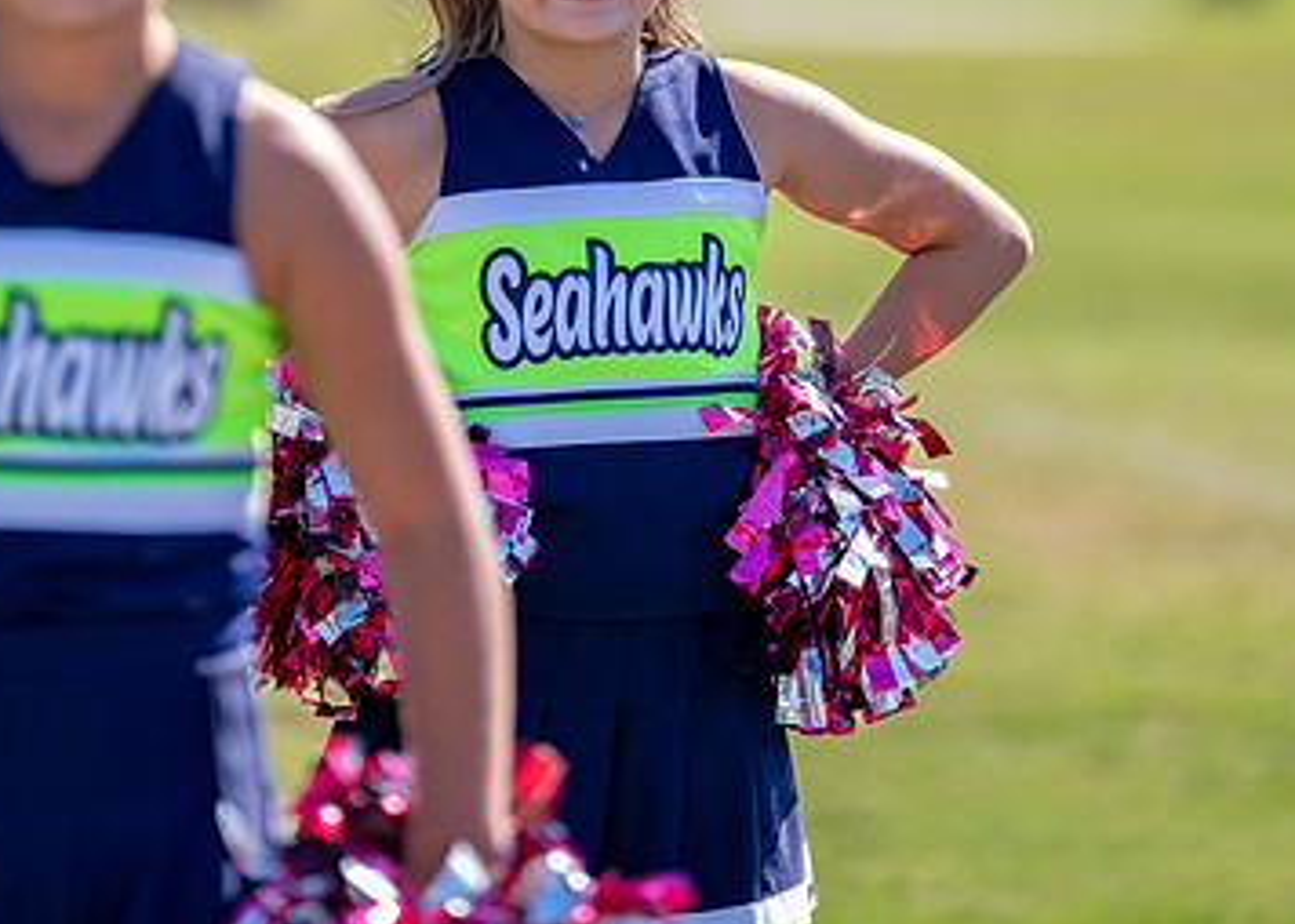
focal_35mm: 416
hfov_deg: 4.8
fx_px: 15294
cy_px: 105
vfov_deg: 3.5
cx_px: 579
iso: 200
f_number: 2.8
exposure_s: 1/2000
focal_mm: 191
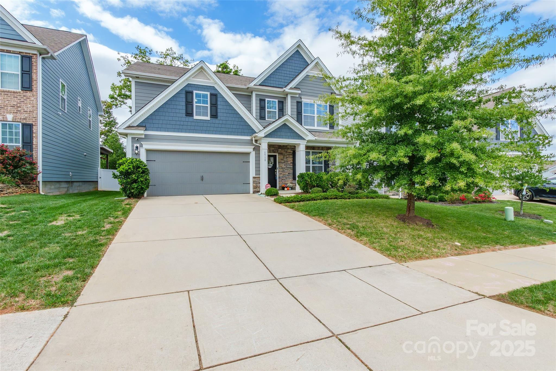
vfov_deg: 72.0
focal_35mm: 16
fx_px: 255
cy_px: 186
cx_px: 278
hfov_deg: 95.0
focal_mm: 11
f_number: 11
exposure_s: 1/640
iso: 800
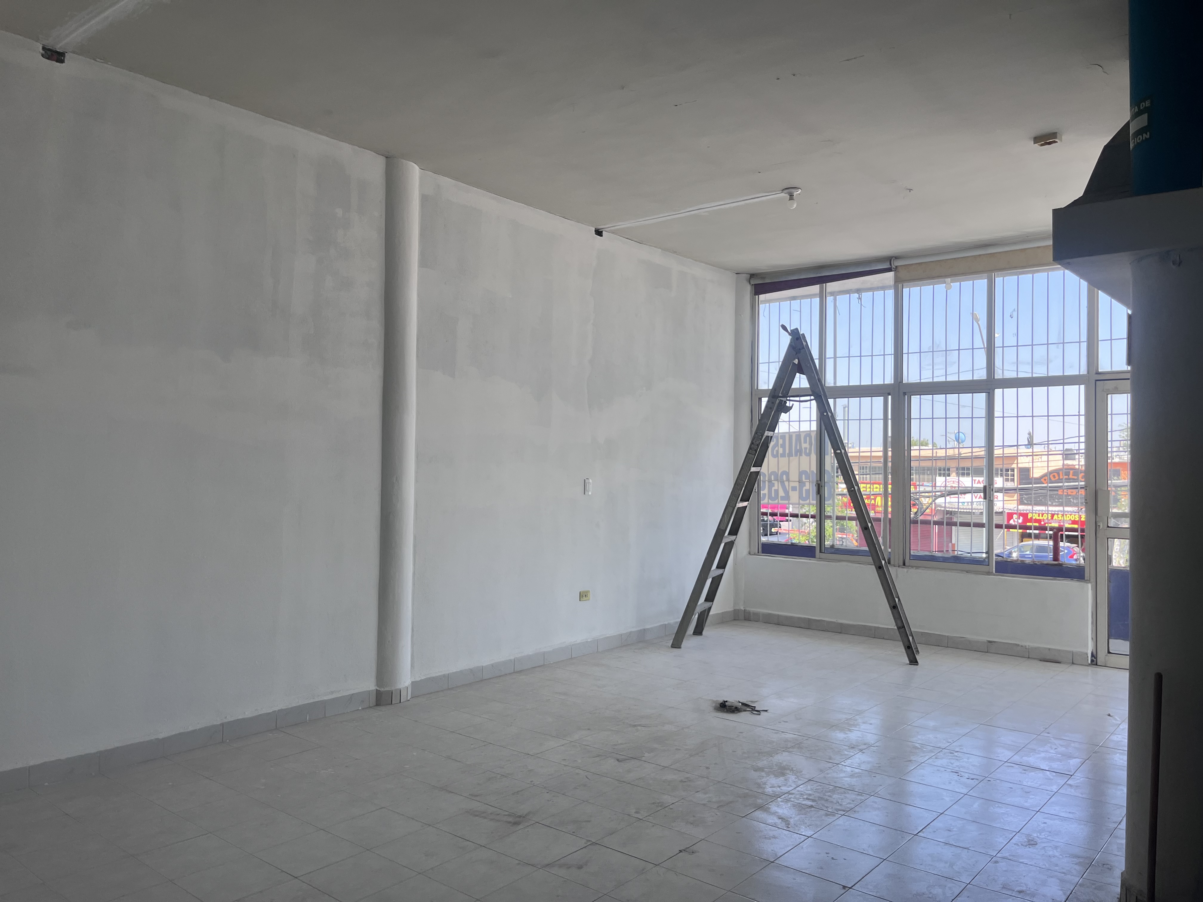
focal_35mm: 26
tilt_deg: +1.0
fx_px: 904
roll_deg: -1.4
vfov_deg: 53.1
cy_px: 451
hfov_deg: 67.3
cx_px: 602
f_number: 1.6
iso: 50
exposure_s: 1/615
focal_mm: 5.1
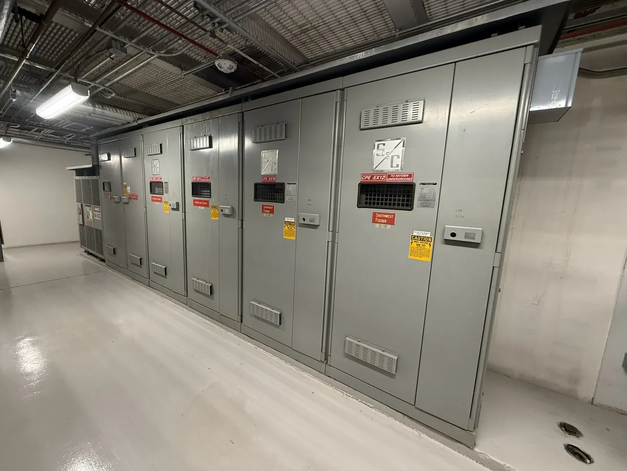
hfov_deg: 102.1
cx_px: 314
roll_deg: -2.6
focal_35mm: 14
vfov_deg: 85.7
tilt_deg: -7.7
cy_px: 236
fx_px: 254
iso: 320
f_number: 2.2
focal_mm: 2.22
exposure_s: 1/87
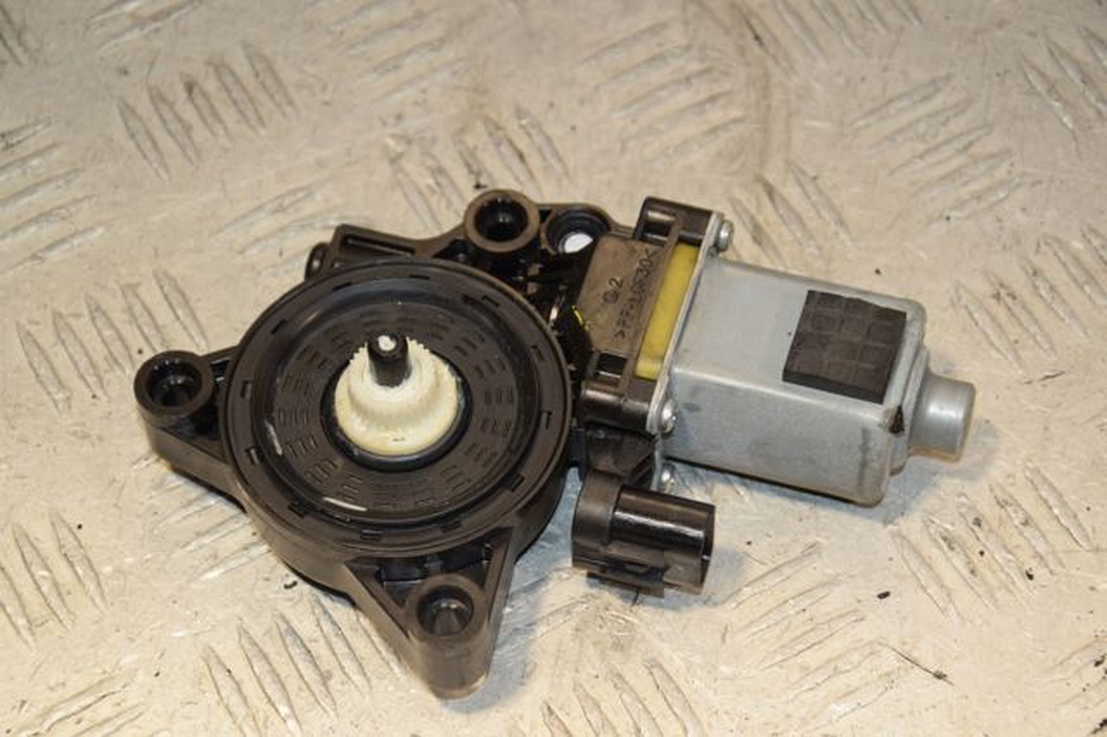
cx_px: 554
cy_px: 368
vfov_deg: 13.0
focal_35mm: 105
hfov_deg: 19.5
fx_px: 3227
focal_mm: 70
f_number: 7.1
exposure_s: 1/200
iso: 800
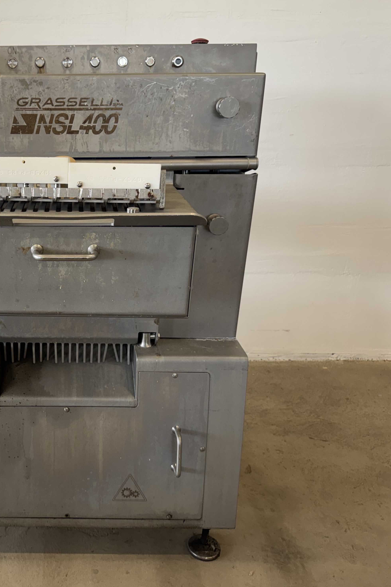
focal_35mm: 34
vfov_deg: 55.8
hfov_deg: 37.0
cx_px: 58
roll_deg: +0.8
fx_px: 554
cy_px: 290
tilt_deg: -20.2
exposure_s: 1/100
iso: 64
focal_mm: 6.76
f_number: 1.78
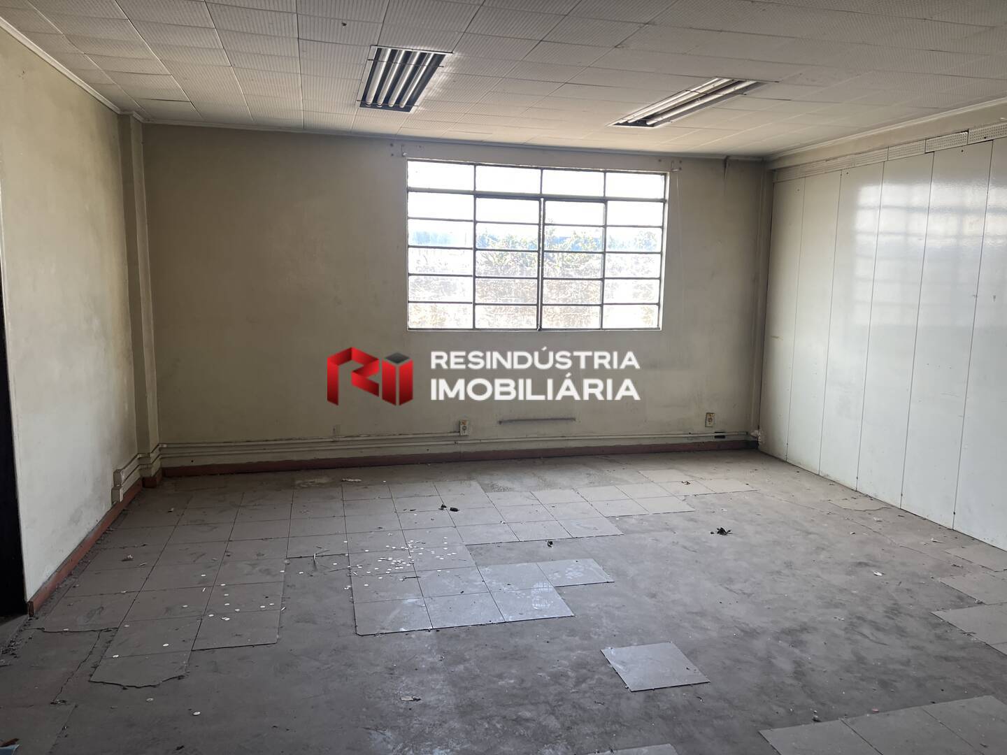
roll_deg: -1.1
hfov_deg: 67.3
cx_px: 504
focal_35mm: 26
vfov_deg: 53.1
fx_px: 756
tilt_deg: -9.1
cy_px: 378
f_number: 1.5
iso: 64
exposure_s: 1/121
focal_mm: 5.7
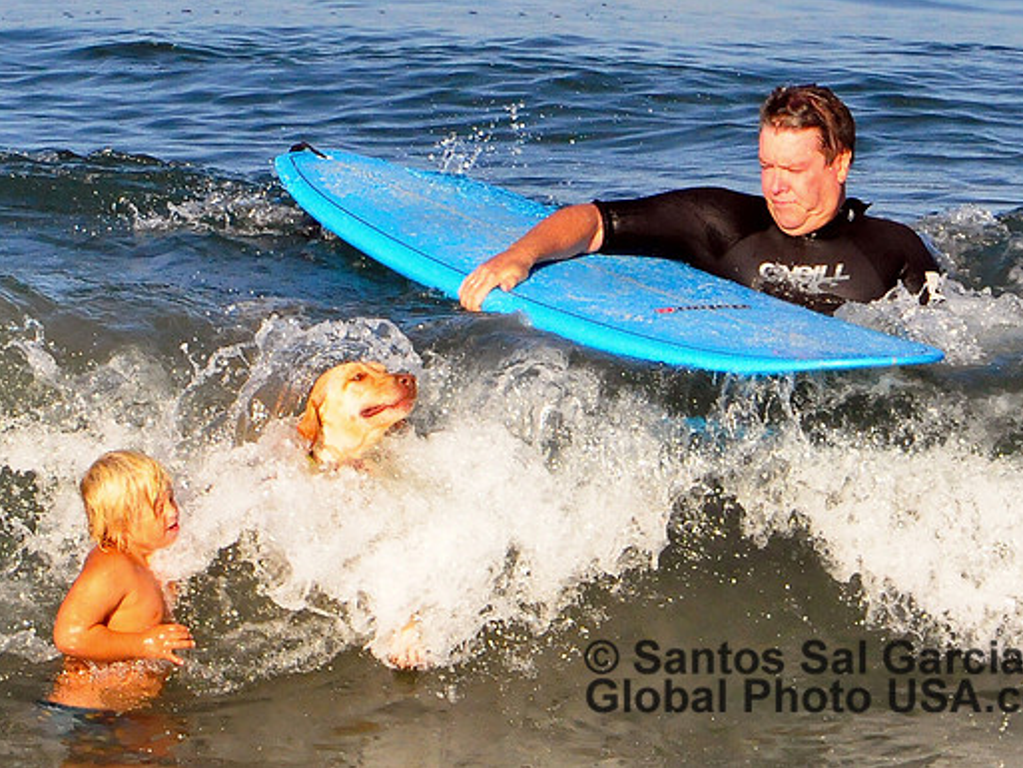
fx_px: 21697
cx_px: 556
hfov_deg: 2.7
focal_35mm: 734
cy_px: 384
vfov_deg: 2.0
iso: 1250
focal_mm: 450
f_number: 7.1
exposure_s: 1/2500
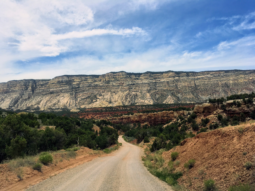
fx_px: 214
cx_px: 128
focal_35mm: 29
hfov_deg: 61.7
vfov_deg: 48.2
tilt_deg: +3.4
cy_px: 96
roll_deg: -0.9
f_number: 2.2
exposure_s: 1/1538
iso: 25
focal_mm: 4.15
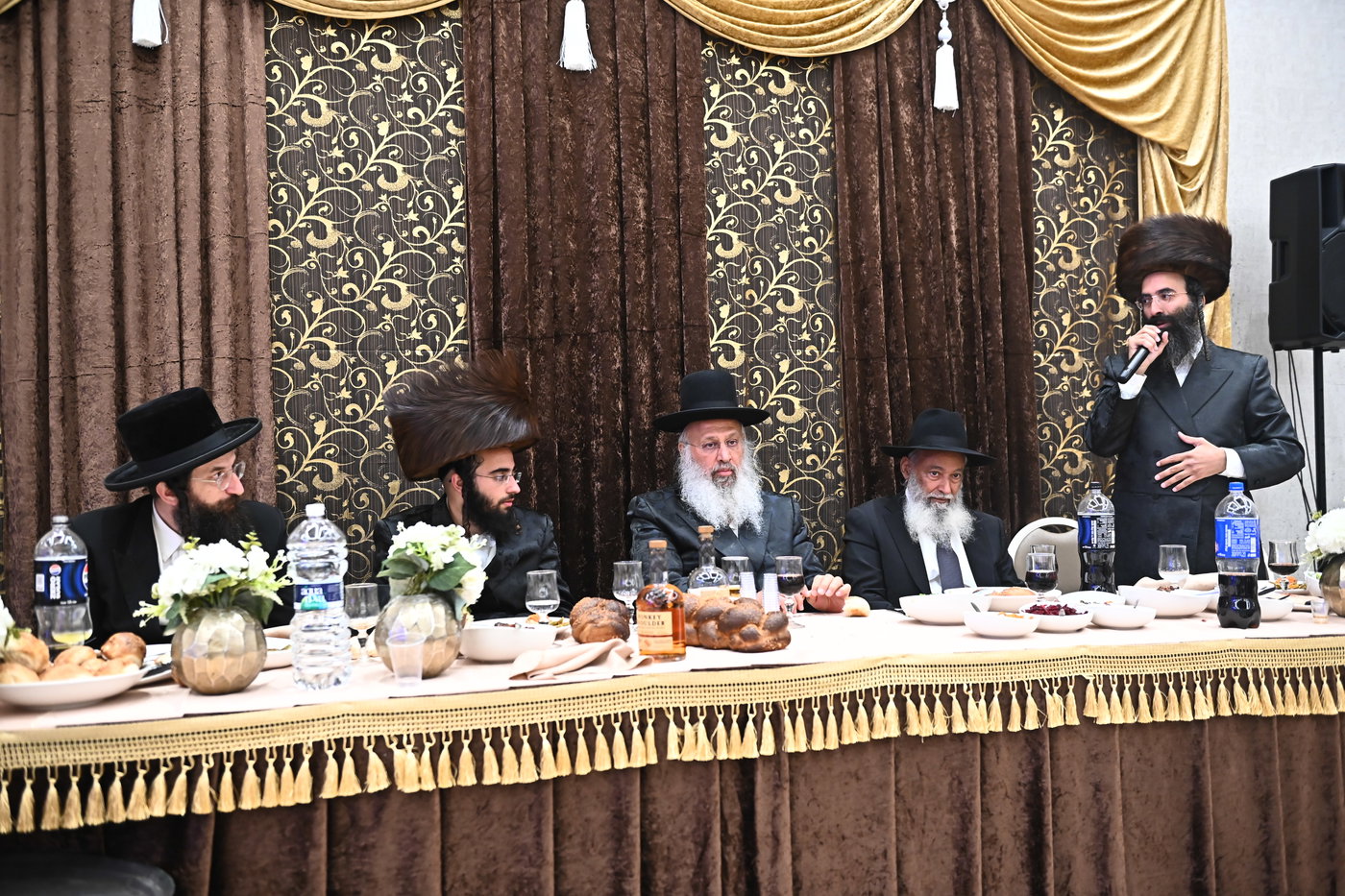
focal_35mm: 34
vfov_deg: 38.9
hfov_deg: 55.8
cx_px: 672
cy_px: 448
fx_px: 1270
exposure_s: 1/200
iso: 2500
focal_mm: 34
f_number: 3.2
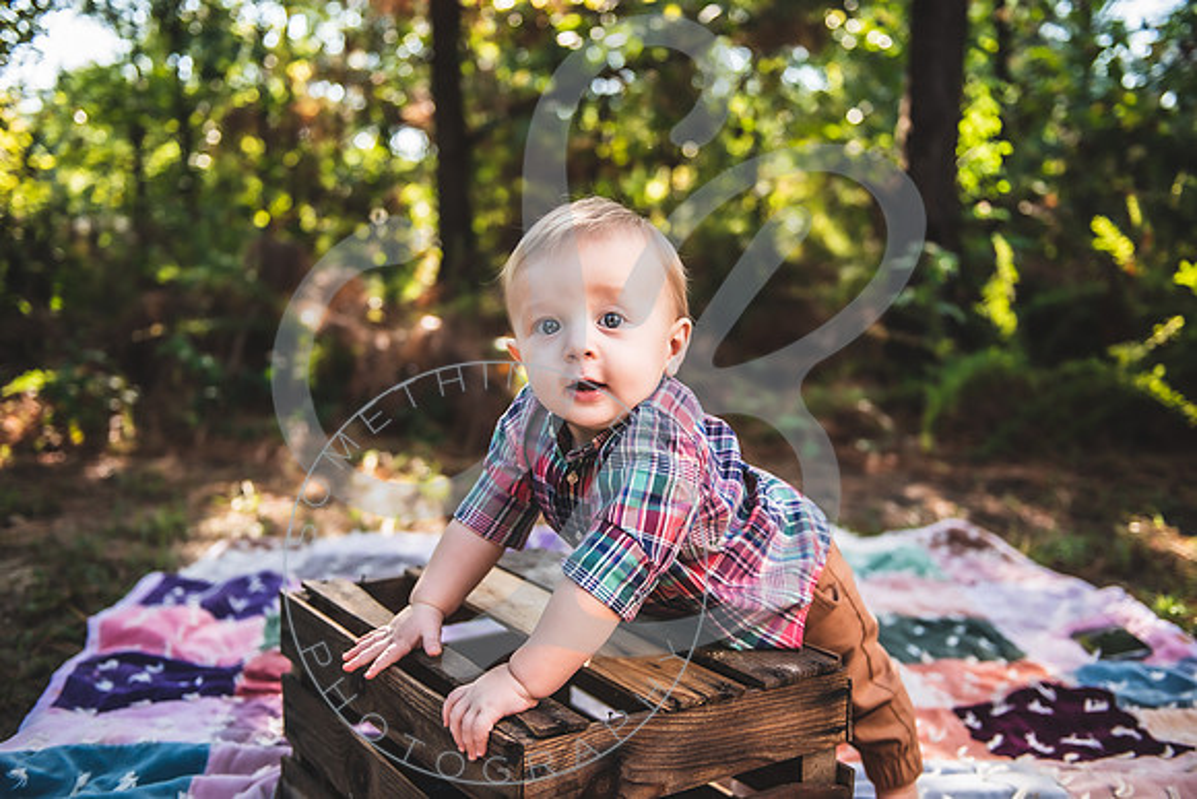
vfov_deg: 36.9
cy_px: 400
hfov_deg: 53.1
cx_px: 598
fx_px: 1197
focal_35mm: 36
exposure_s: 1/160
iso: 100
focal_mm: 36
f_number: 2.8
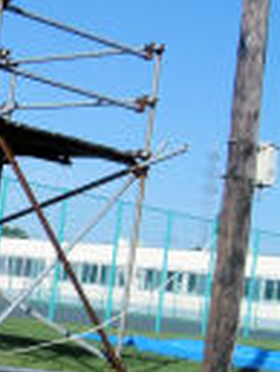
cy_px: 225
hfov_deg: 13.6
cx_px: -110
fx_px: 1120
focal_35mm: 104
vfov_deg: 18.9
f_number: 4.3
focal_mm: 5.8
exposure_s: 1/800
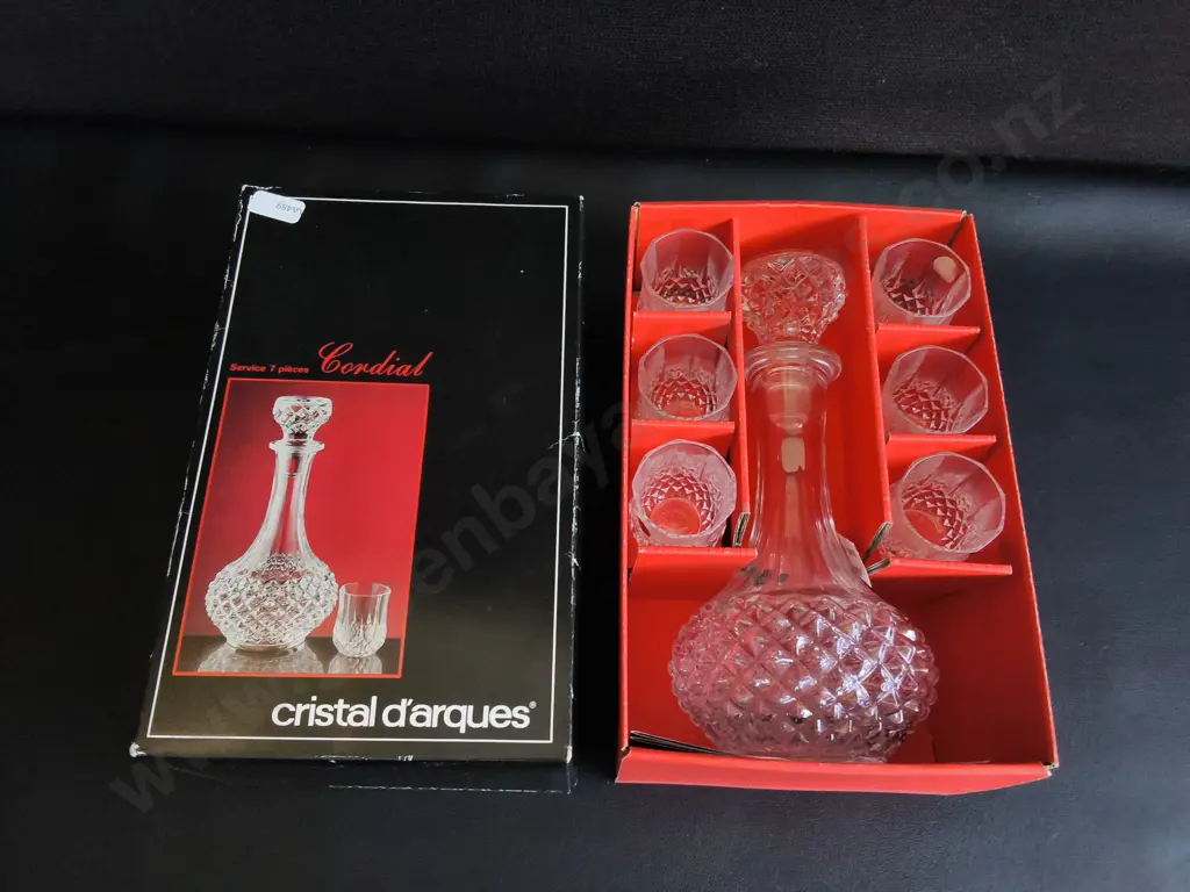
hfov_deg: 65.3
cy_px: 446
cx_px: 595
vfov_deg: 51.4
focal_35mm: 27
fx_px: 928
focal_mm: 2.87
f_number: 2
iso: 200
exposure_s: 1/100
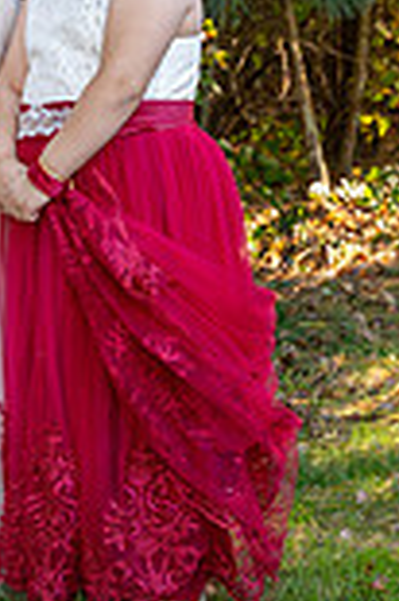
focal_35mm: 128
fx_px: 2133
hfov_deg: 10.4
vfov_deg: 16.0
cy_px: 174
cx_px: -134
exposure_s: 1/200
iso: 900
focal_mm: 44
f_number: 4.5
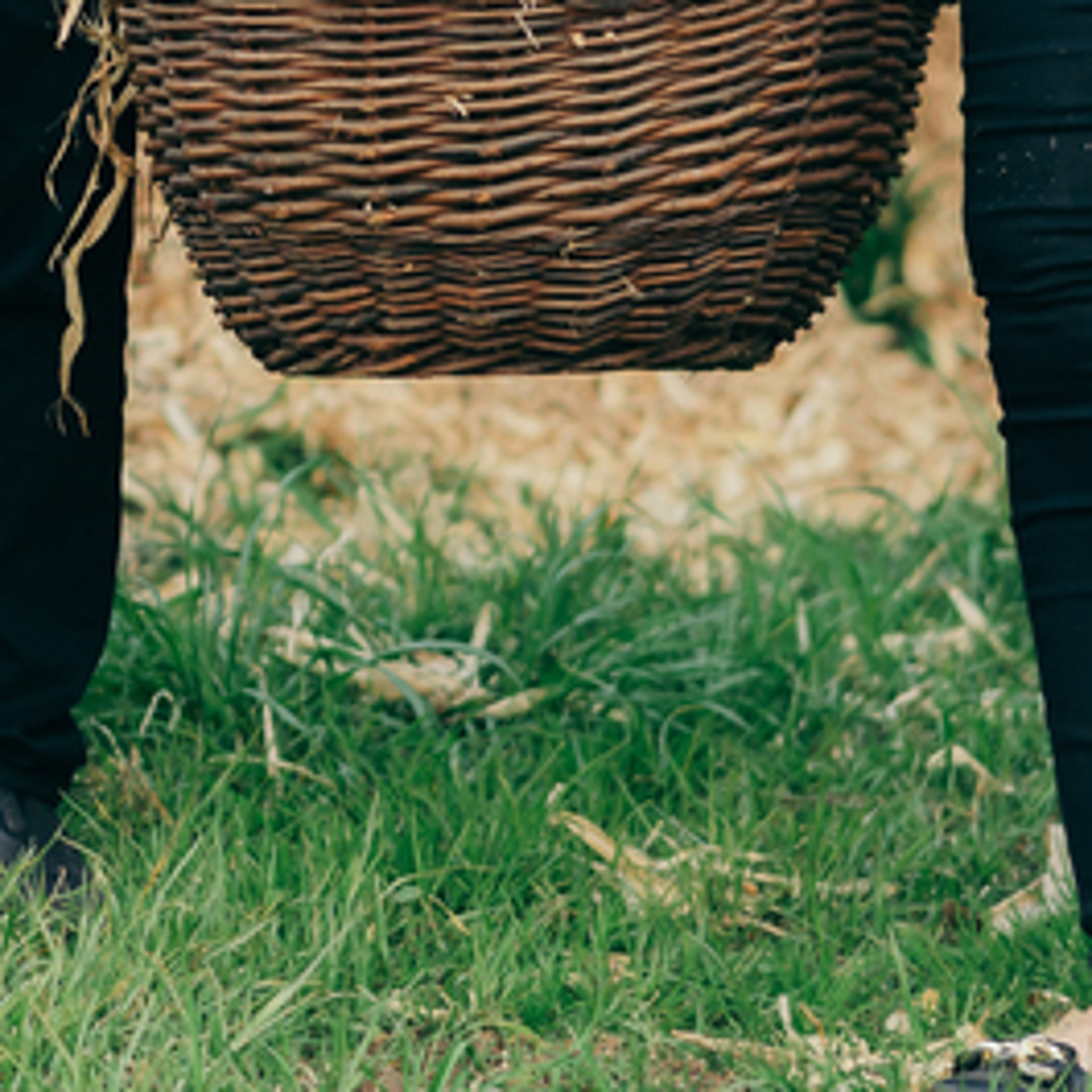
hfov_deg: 5.3
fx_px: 11671
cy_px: -494
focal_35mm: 327
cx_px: -165
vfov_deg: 5.3
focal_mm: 85
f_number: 2
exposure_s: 1/2000
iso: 250
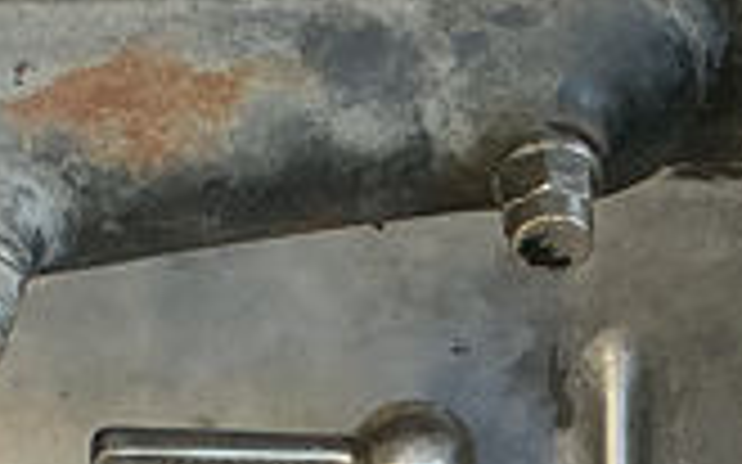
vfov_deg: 6.8
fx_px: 3861
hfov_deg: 10.9
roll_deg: -5.7
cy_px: 32
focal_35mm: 191
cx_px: 773
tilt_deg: -42.0
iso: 25
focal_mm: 3
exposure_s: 1/367
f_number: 1.8
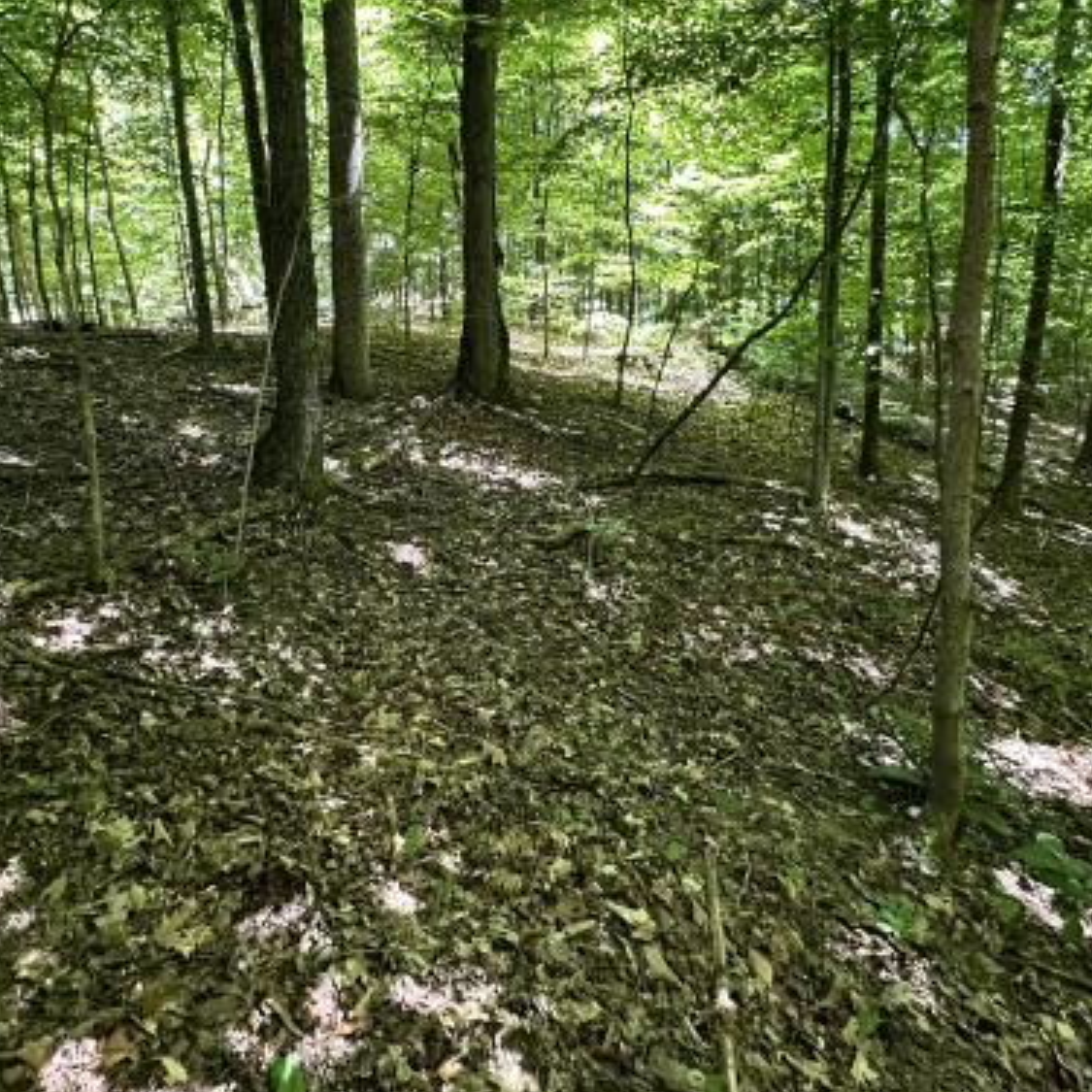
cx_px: 485
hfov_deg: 69.4
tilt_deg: -5.5
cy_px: 376
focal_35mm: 22
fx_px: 785
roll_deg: +2.2
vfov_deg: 67.9
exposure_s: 1/99
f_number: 2.2
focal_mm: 2.22
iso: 250
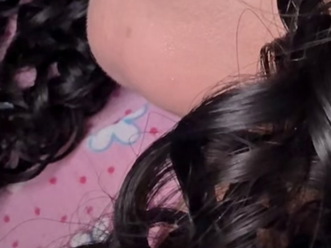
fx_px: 880
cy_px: -193
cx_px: 428
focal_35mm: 92
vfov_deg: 14.3
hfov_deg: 19.6
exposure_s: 1/40
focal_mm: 2.69
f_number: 1.9
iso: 160
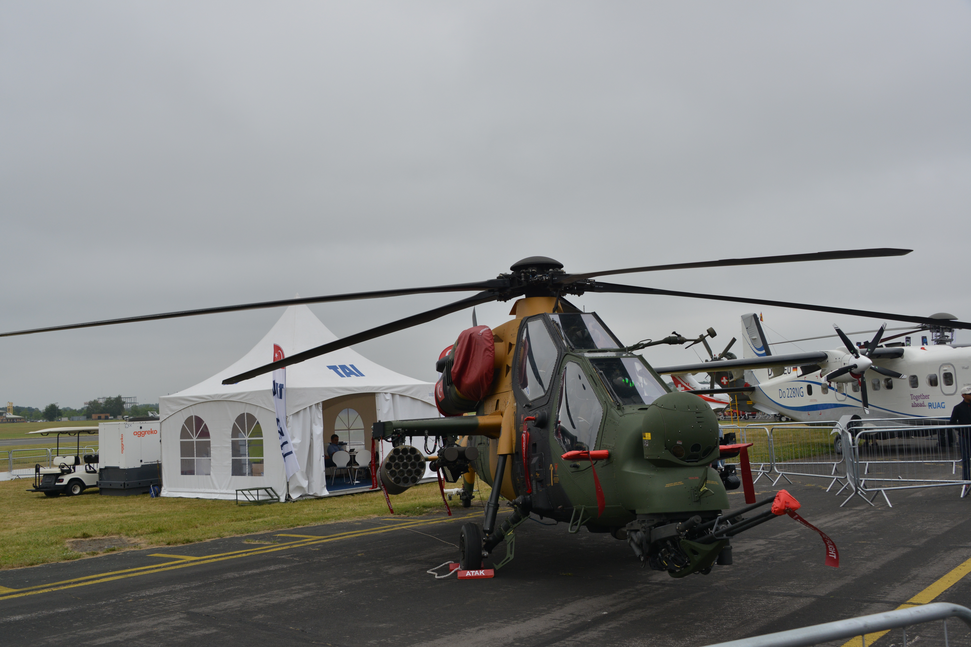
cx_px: 486
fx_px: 917
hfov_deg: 55.8
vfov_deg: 38.9
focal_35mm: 34
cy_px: 324
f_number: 10
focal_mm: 34
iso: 400
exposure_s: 1/400
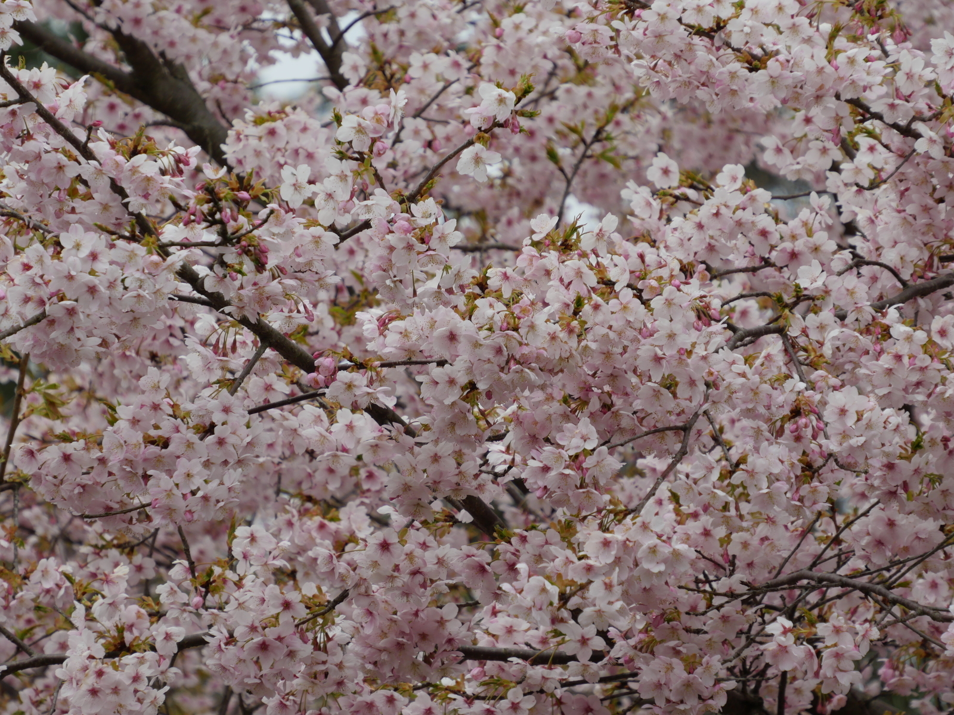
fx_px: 5512
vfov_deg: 7.4
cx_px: 477
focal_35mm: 200
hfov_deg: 9.9
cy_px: 358
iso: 200
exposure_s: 1/500
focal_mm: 100
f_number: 7.1
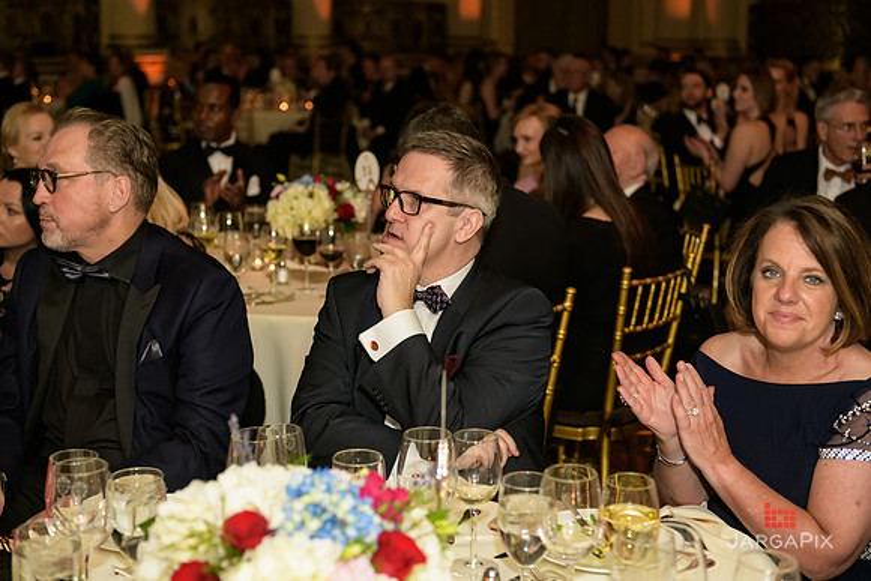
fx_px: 1355
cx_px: 436
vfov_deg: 24.2
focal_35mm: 56
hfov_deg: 35.6
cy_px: 290
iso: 1600
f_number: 3.2
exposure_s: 1/125
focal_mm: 56
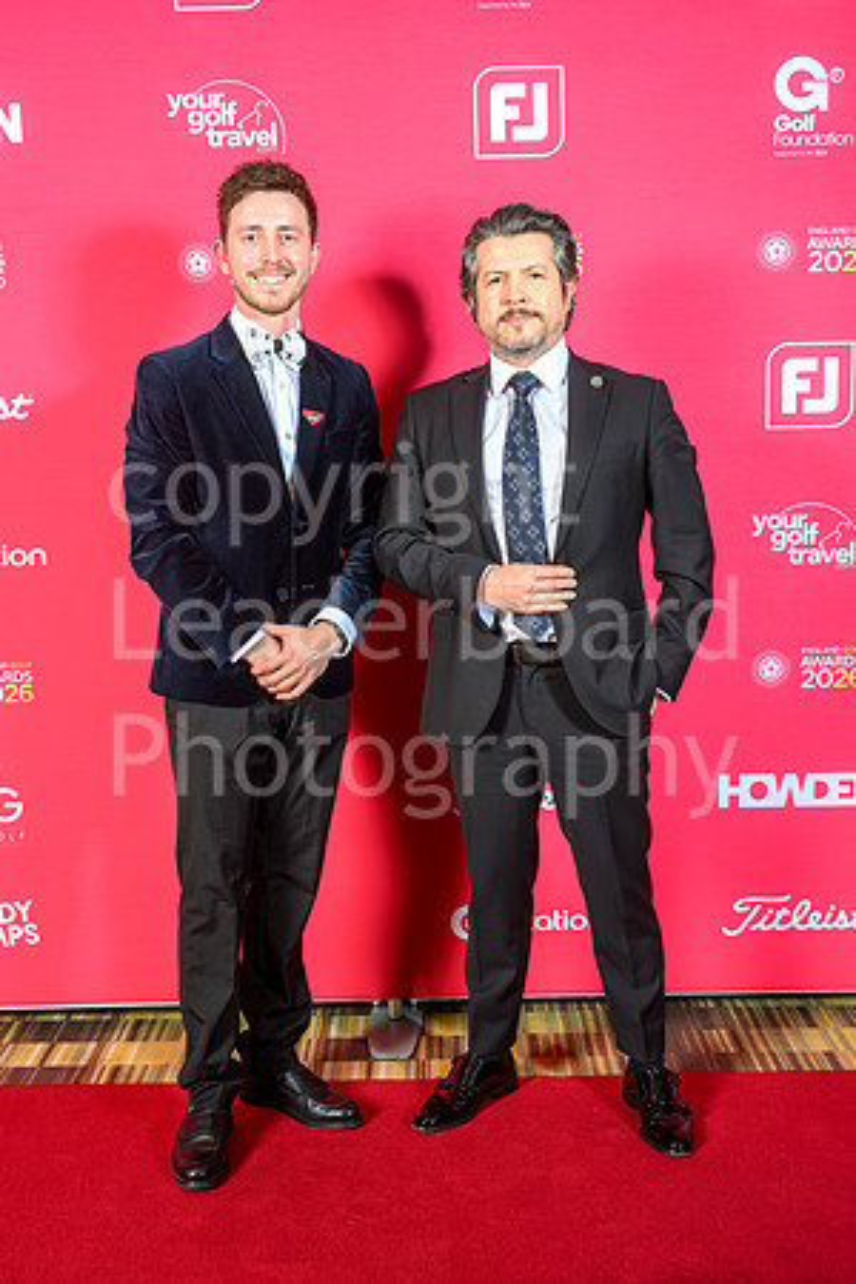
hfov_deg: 31.9
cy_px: 642
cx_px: 428
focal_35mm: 42
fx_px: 1498
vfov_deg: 46.4
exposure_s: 1/160
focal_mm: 42
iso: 250
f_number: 5
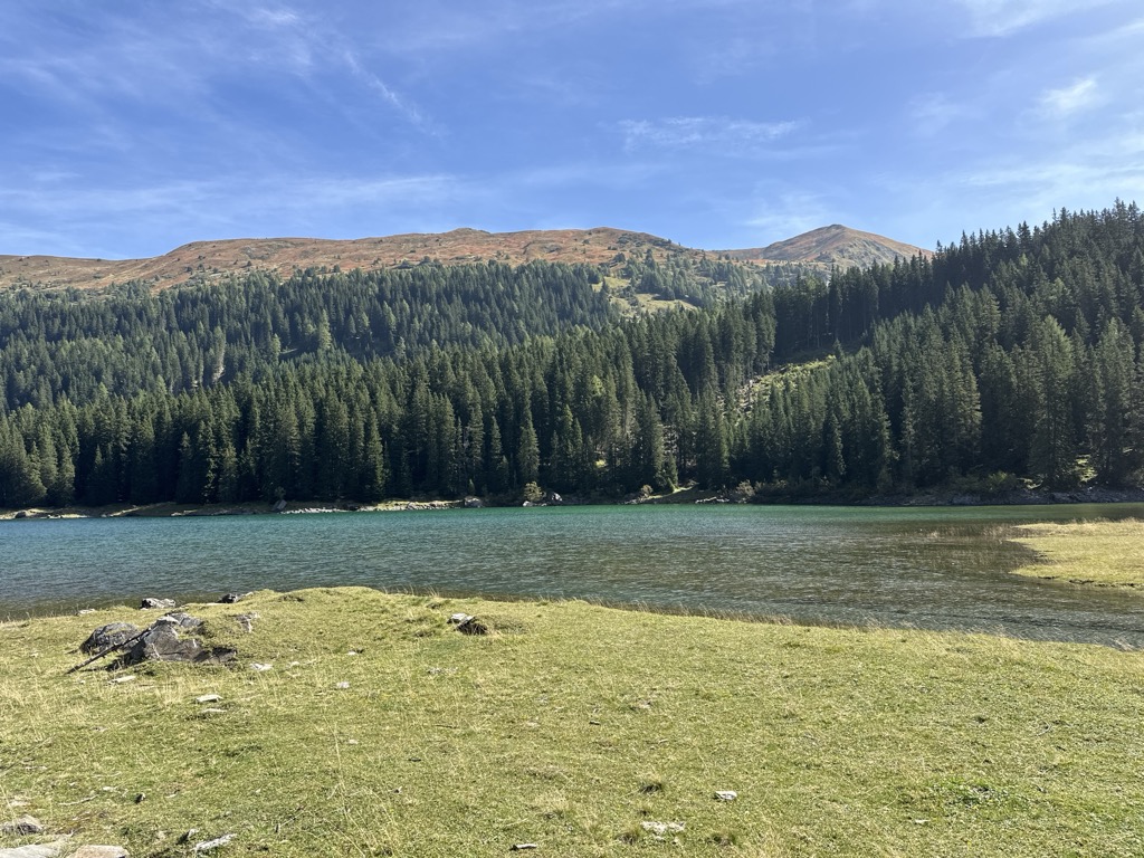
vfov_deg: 56.8
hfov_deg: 71.6
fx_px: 793
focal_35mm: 24
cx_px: 572
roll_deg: +1.3
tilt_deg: +3.0
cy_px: 429
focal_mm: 6.86
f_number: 1.78
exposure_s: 1/2110
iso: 80
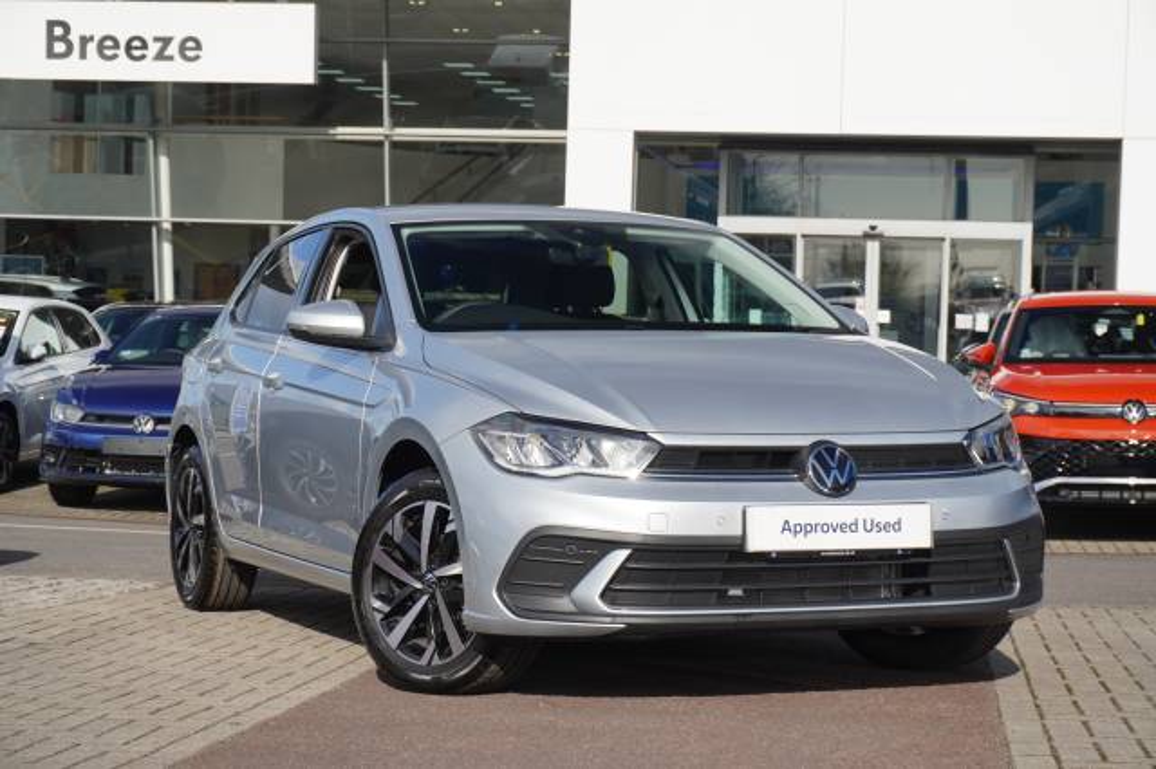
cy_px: 384
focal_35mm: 75
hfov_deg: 27.0
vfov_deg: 18.2
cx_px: 578
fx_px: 2407
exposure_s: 1/250
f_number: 6.7
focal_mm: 50
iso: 100
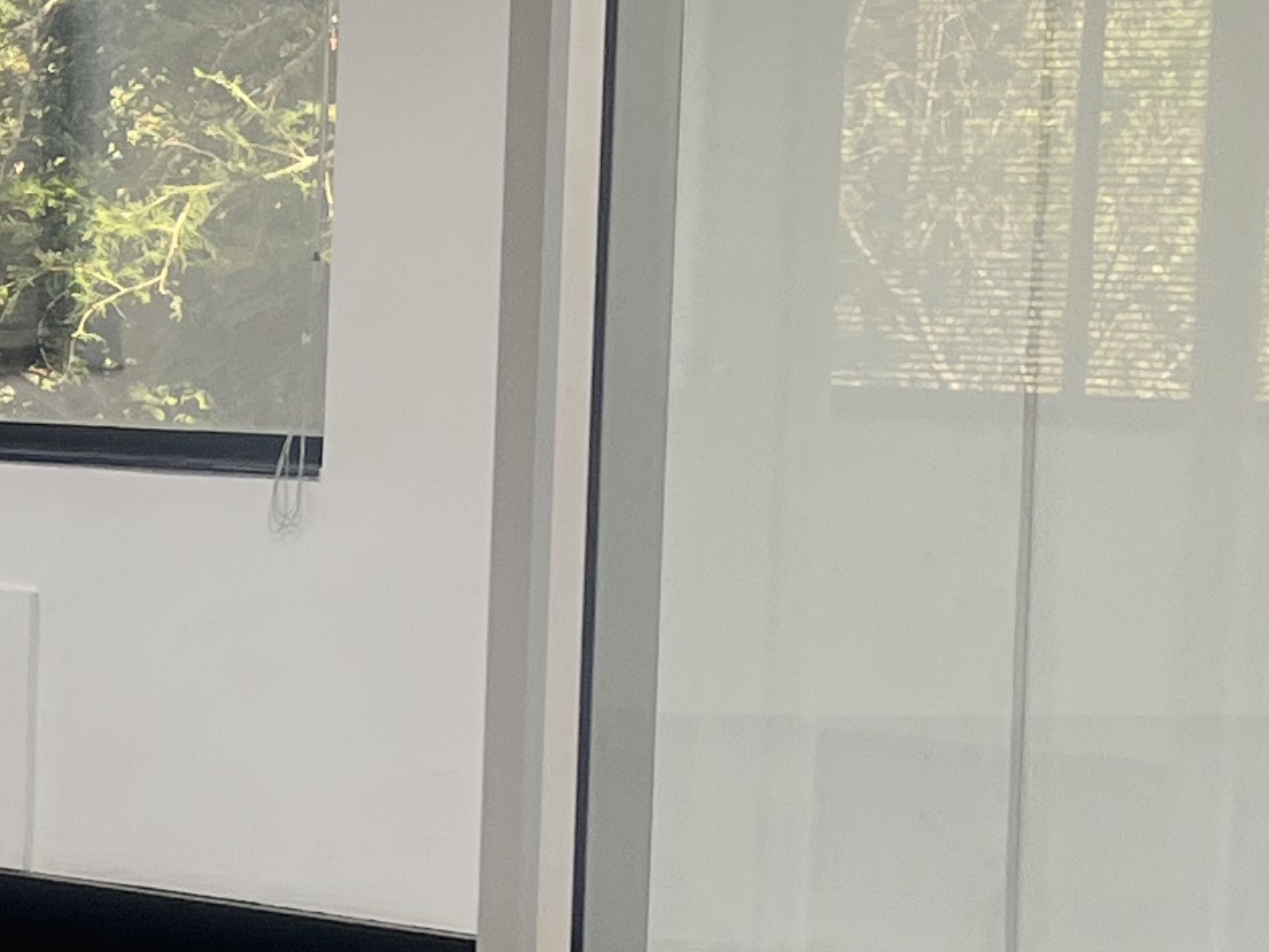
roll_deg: -0.8
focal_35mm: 133
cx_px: -1177
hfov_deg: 13.1
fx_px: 4876
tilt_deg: -8.0
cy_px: 660
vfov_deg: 11.1
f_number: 1.6
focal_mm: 5.1
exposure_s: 1/100
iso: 64
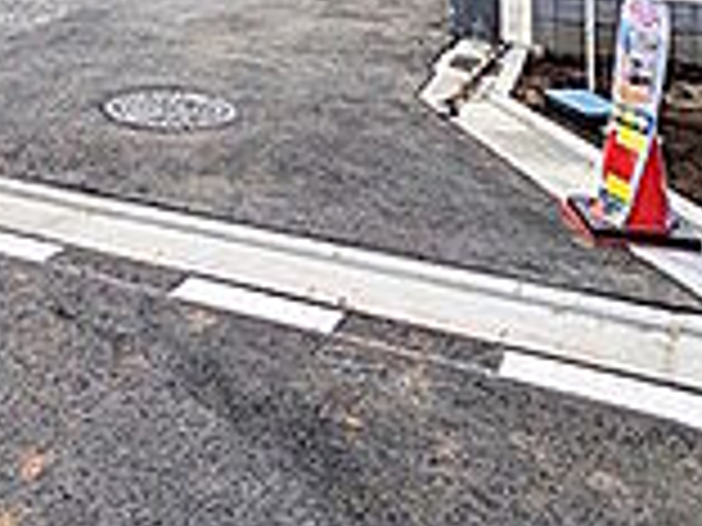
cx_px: 99
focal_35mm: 54
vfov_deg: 22.4
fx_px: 1095
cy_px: -252
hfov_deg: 34.0
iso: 49
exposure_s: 1/1300
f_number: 2.2
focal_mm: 1.83
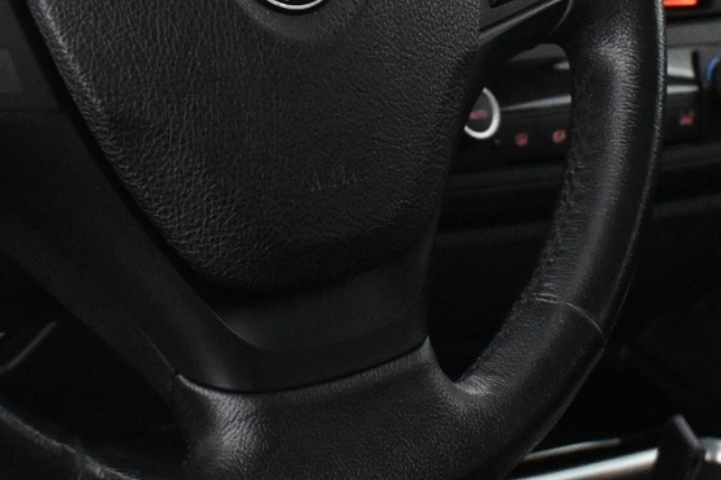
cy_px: -101
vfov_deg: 11.5
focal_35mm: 116
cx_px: 167
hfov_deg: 17.5
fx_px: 2326
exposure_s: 1/60
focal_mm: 26.5
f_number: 4.5
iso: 5600
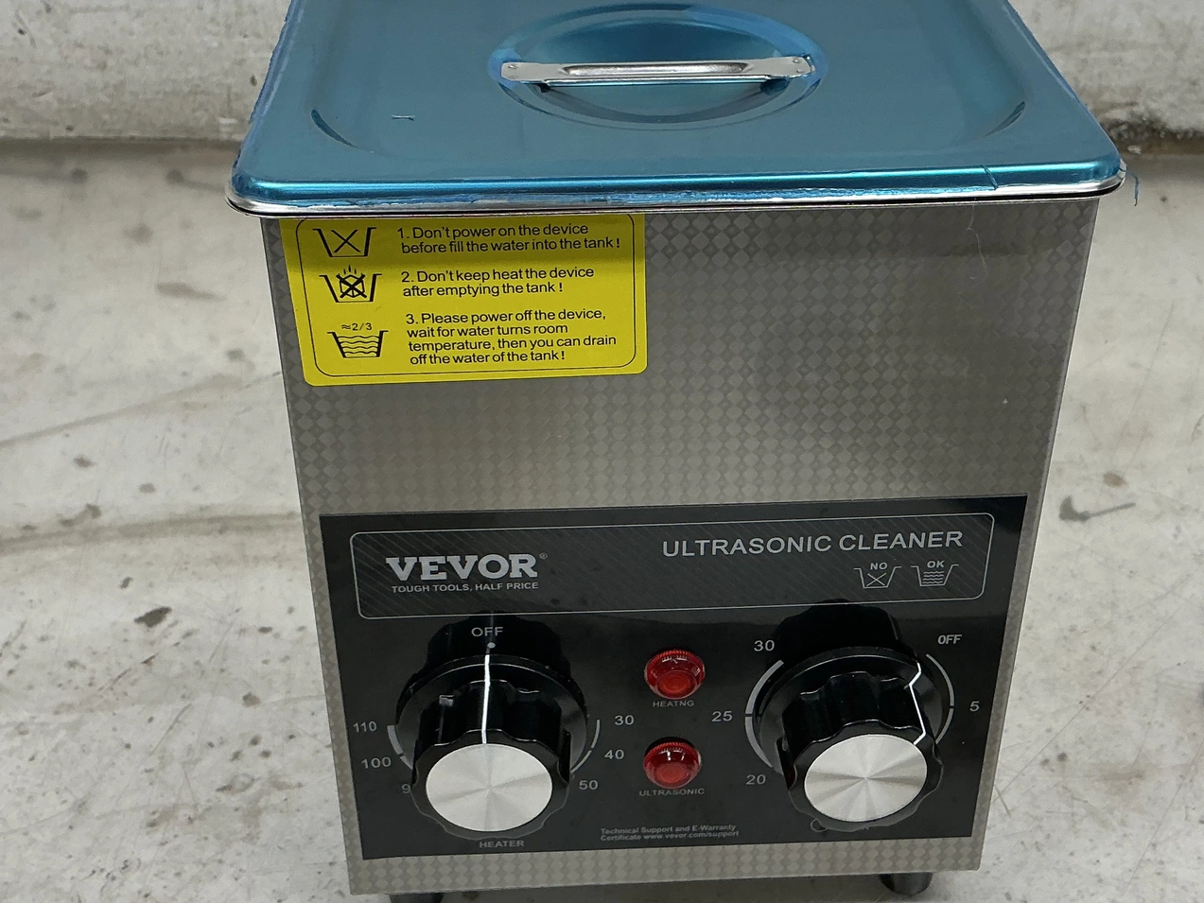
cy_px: 399
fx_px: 1531
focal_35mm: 44
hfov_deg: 42.9
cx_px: 665
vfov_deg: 32.8
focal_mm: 3
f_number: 1.8
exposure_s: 1/120
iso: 40
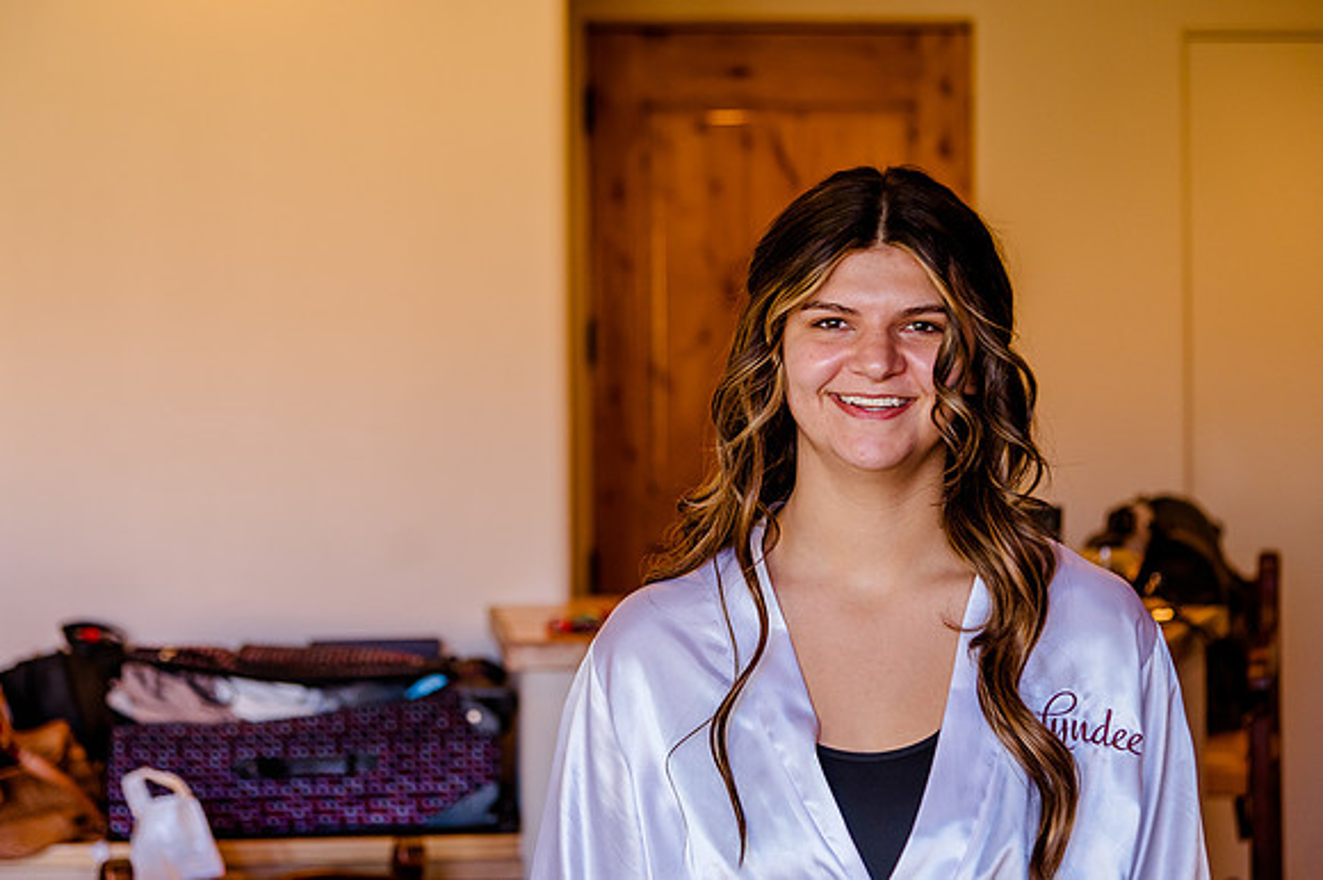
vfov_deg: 17.3
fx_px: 2900
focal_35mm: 79
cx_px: 630
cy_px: 402
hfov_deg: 25.7
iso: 1250
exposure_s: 1/160
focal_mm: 70
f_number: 4
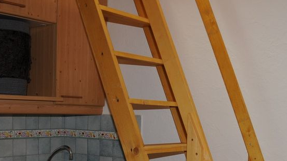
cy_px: 182
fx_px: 456
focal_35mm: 60
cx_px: 116
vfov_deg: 19.1
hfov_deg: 34.8
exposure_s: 1/60
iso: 200
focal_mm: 18
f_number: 3.5
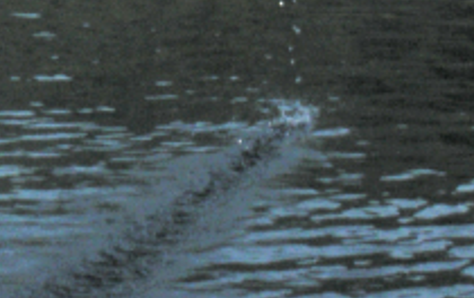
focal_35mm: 196
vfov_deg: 6.2
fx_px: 2536
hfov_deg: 10.6
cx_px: 99
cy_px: -616
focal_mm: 6.7
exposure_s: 1/500
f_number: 6.6
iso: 50
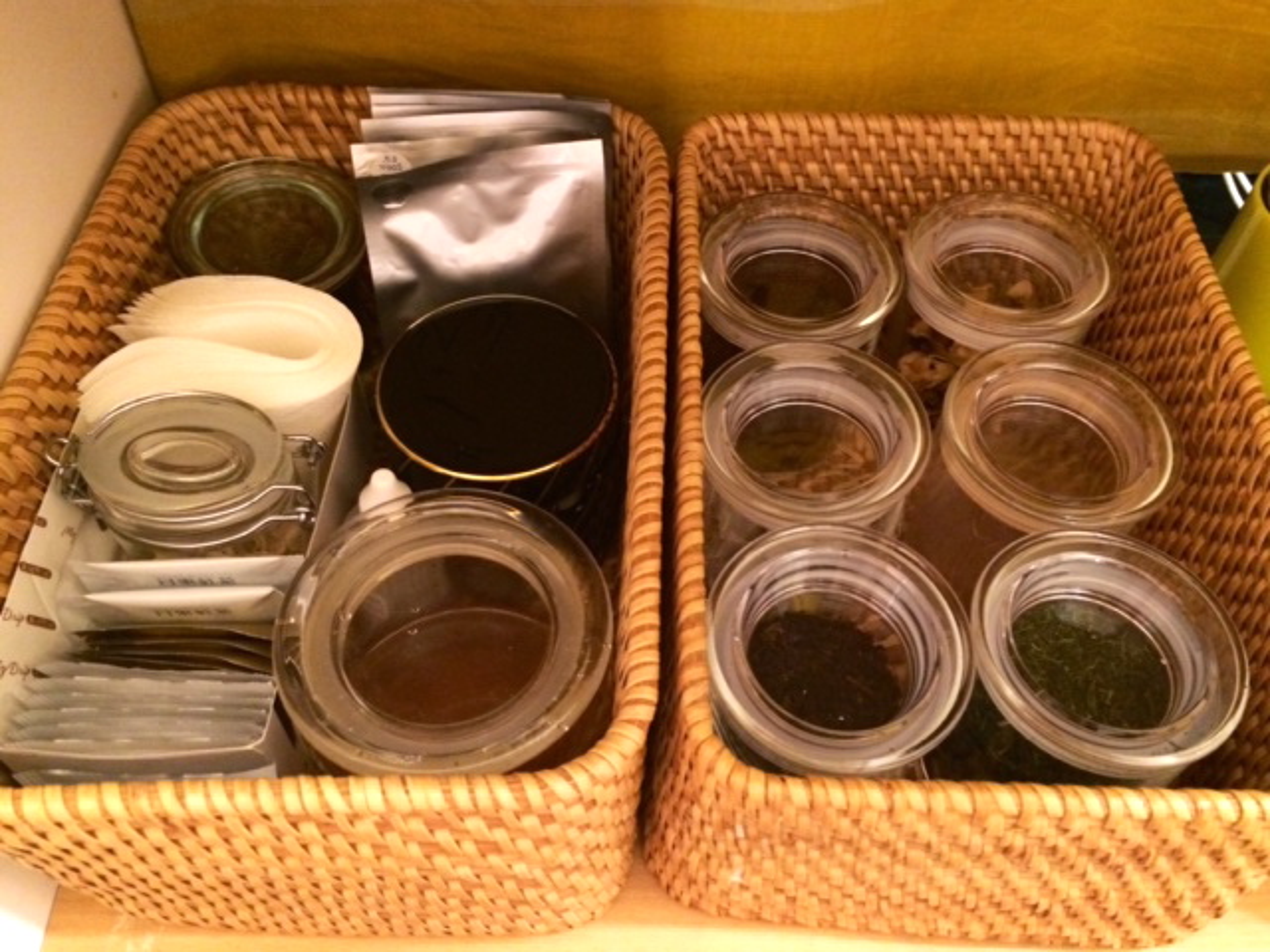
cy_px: 476
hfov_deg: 60.0
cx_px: 635
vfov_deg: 46.8
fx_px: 1101
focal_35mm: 30
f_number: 2.2
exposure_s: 1/15
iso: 400
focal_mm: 4.12
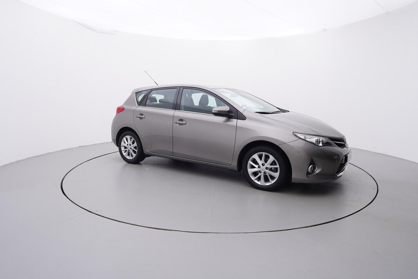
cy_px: 140
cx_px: 209
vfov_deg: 56.2
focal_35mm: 22
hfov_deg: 77.3
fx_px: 261
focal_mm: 15
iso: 200
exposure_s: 1/80
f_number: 5
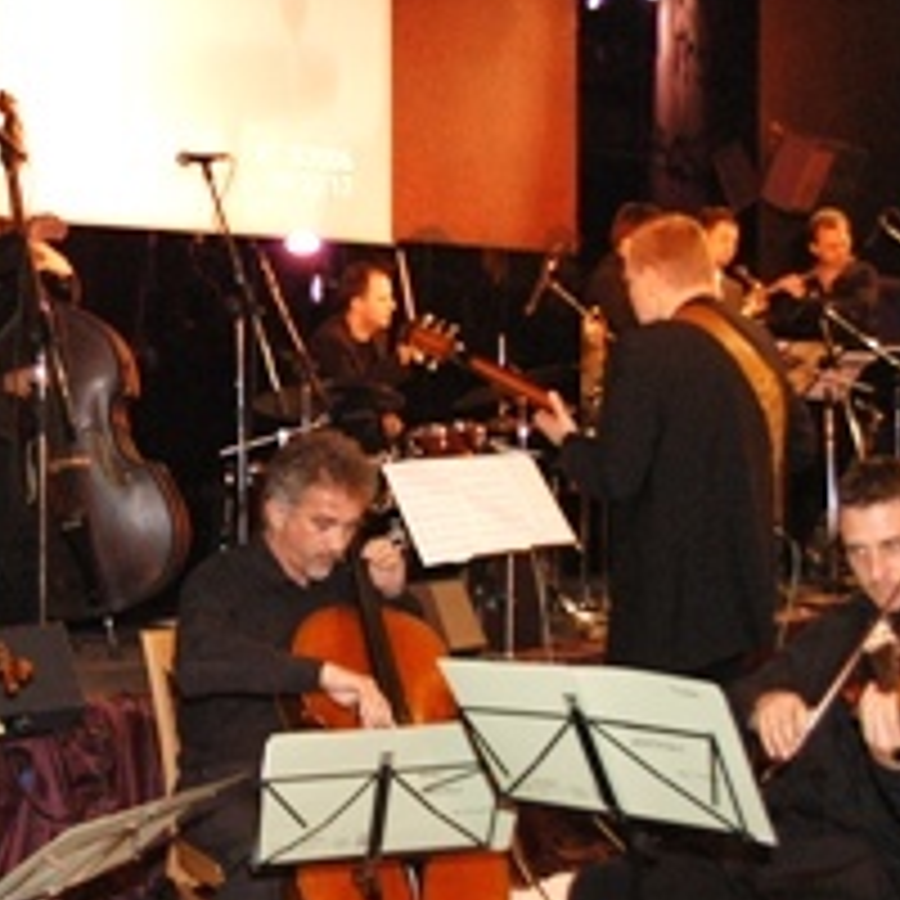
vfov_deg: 30.0
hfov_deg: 29.7
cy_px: 500
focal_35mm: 57
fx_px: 1677
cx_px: 266
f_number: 2.8
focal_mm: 20
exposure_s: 1/60
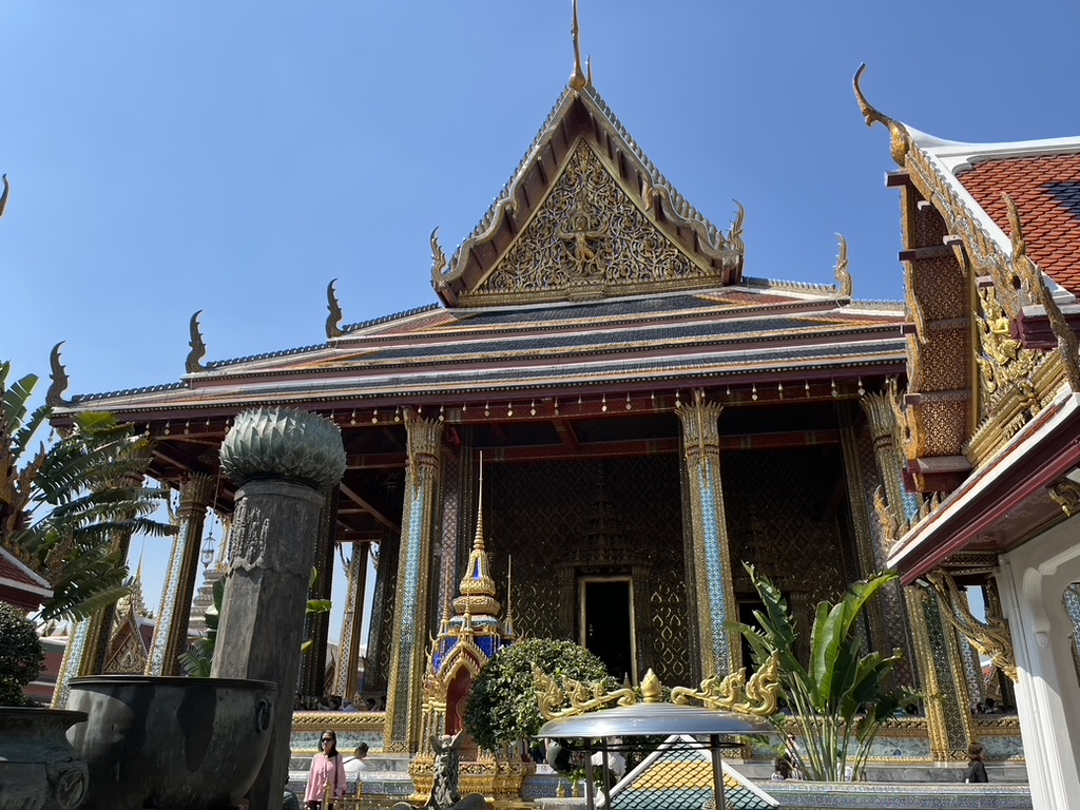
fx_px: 811
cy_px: 405
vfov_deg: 53.1
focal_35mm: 26
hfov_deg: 67.3
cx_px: 540
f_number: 1.6
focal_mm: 5.1
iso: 50
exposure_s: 1/2309
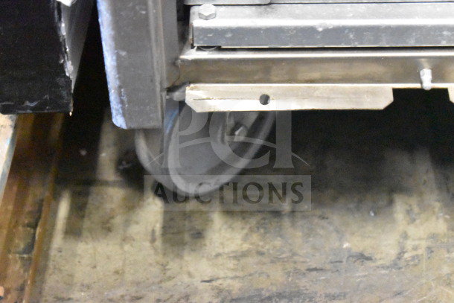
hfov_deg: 24.6
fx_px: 1041
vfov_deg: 16.6
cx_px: 227
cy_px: 152
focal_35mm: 82
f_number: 5.6
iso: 25600
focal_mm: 55
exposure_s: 1/40
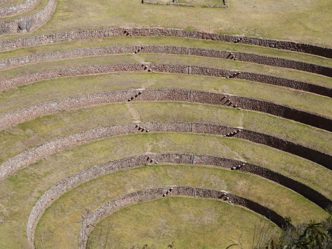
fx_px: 940
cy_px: 124
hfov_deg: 20.0
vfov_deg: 15.1
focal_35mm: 98
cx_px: 166
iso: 80
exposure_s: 1/400
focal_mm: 16.1
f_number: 4.9
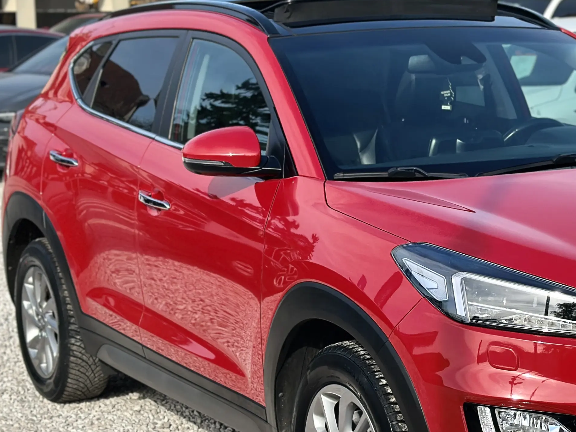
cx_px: 446
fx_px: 1614
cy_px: 273
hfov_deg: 20.1
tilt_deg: -10.2
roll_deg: -0.5
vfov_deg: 15.2
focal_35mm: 97
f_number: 1.78
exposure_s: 1/3257
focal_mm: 6.86
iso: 100
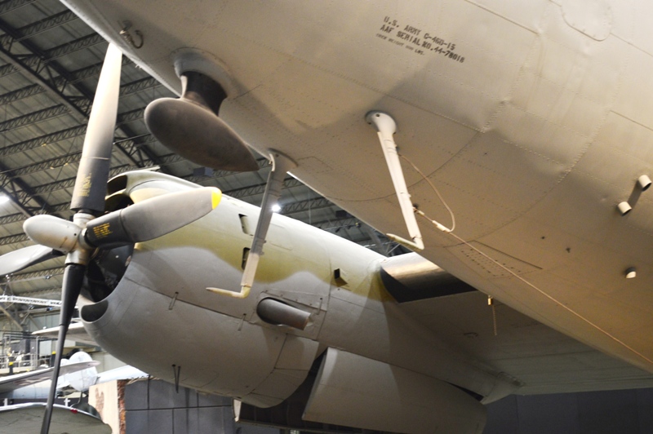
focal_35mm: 48
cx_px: 326
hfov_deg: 41.1
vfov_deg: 28.0
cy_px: 217
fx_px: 870
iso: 800
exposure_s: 1/2
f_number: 4.8
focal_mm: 32
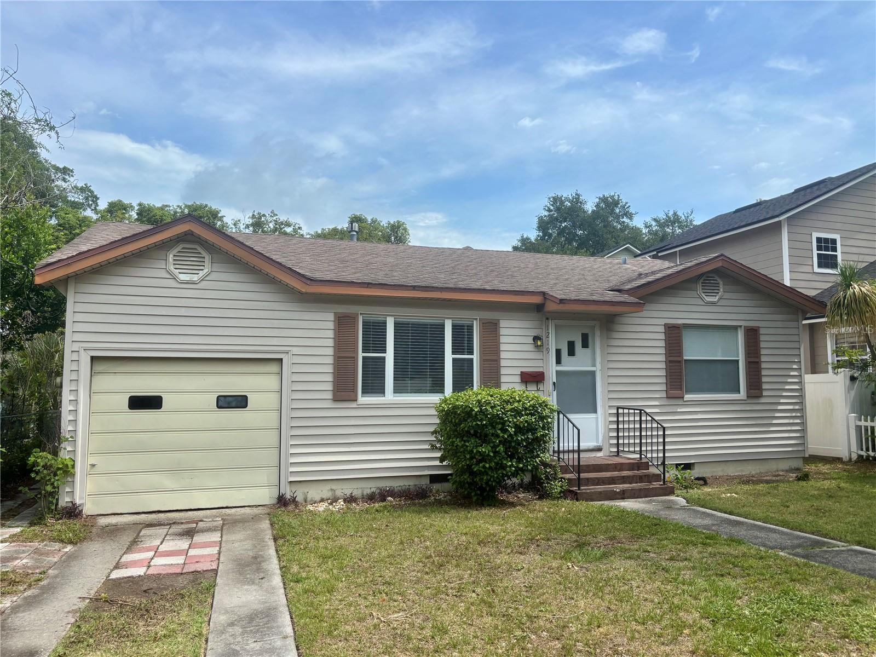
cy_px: 328
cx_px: 438
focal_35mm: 26
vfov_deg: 53.1
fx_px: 658
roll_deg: -0.3
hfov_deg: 67.3
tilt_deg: +4.4
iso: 50
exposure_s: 1/4255
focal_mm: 5.96
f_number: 1.6
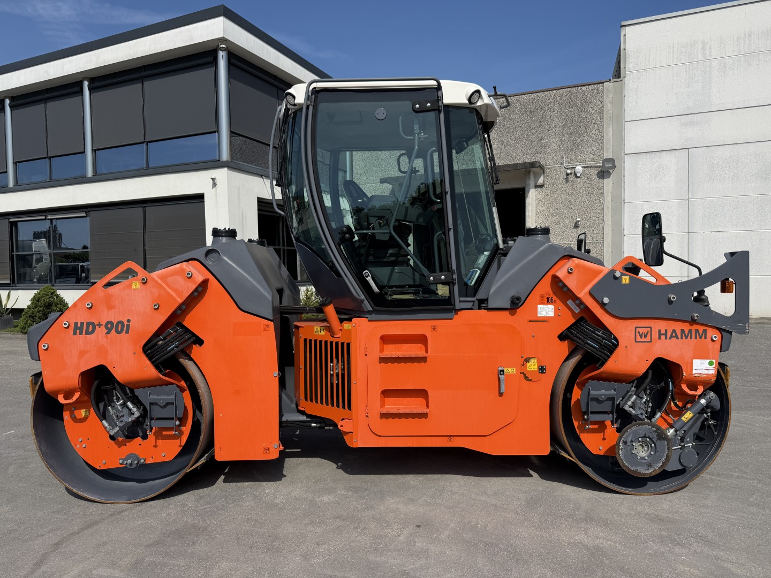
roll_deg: +0.9
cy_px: 289
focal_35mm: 24
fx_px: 535
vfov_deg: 56.8
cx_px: 386
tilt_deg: -2.2
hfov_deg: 71.6
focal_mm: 6.76
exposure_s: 1/5714
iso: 80
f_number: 1.78
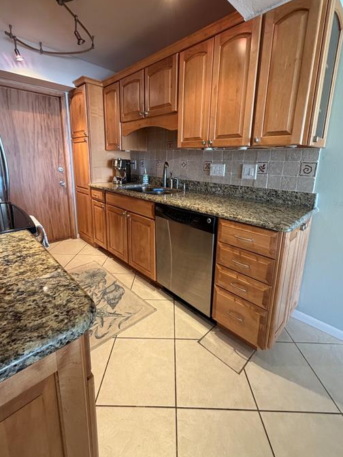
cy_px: 204
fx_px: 211
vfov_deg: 94.1
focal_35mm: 16
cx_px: 169
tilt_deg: -11.5
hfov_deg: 78.1
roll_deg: -0.4
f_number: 2.2
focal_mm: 2.22
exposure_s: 1/60
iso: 320
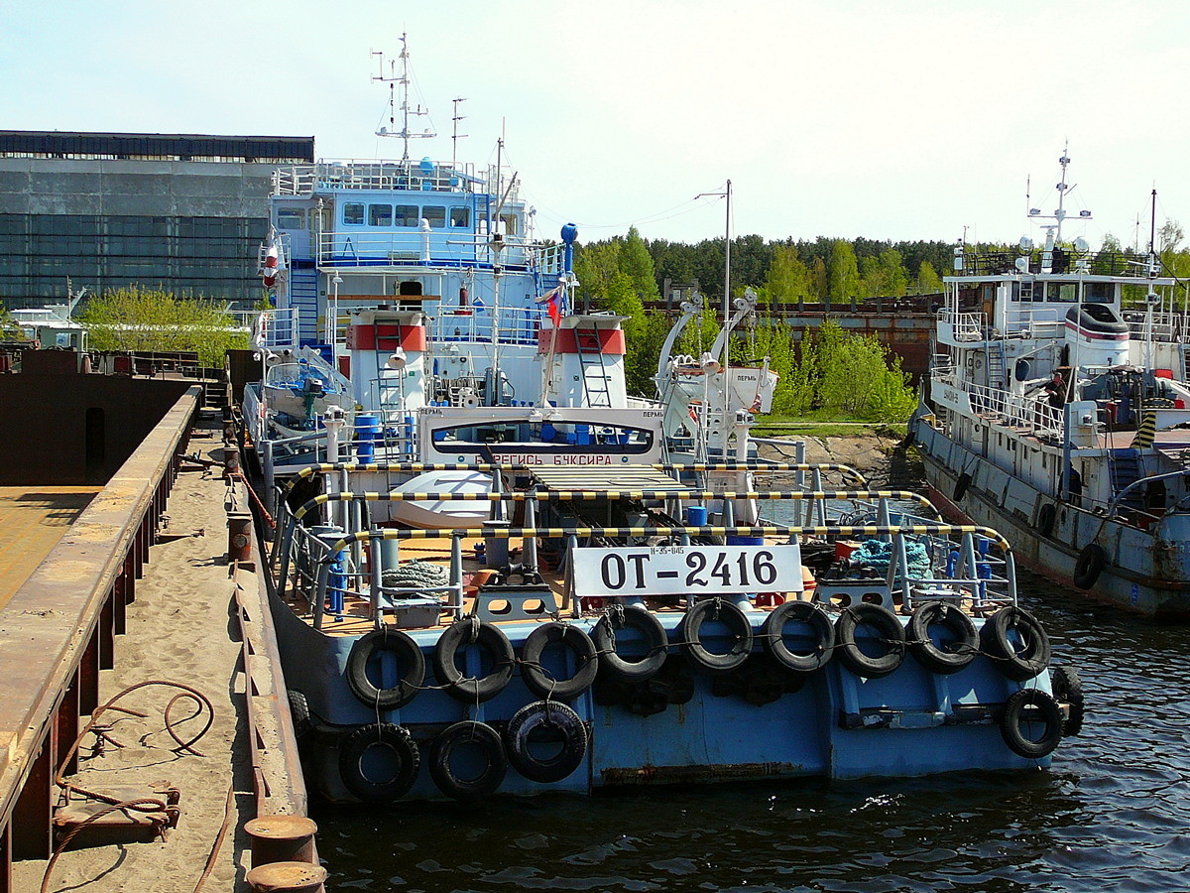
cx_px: 595
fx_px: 1684
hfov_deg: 38.9
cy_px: 446
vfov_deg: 29.7
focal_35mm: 49
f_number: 3.4
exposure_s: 1/640
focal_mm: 7.3
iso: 80
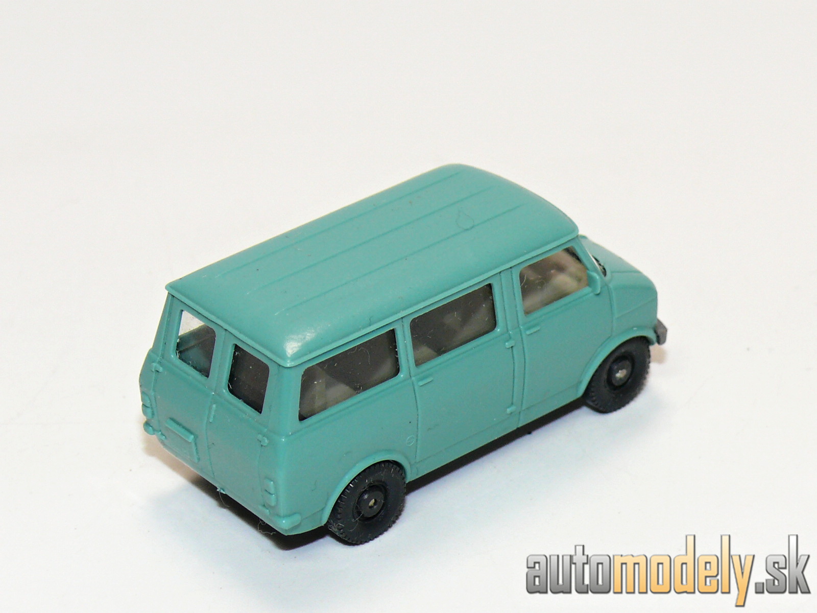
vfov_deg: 11.8
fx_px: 2974
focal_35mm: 126
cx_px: 408
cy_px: 306
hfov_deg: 15.6
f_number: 4
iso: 100
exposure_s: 1/30
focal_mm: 15.1
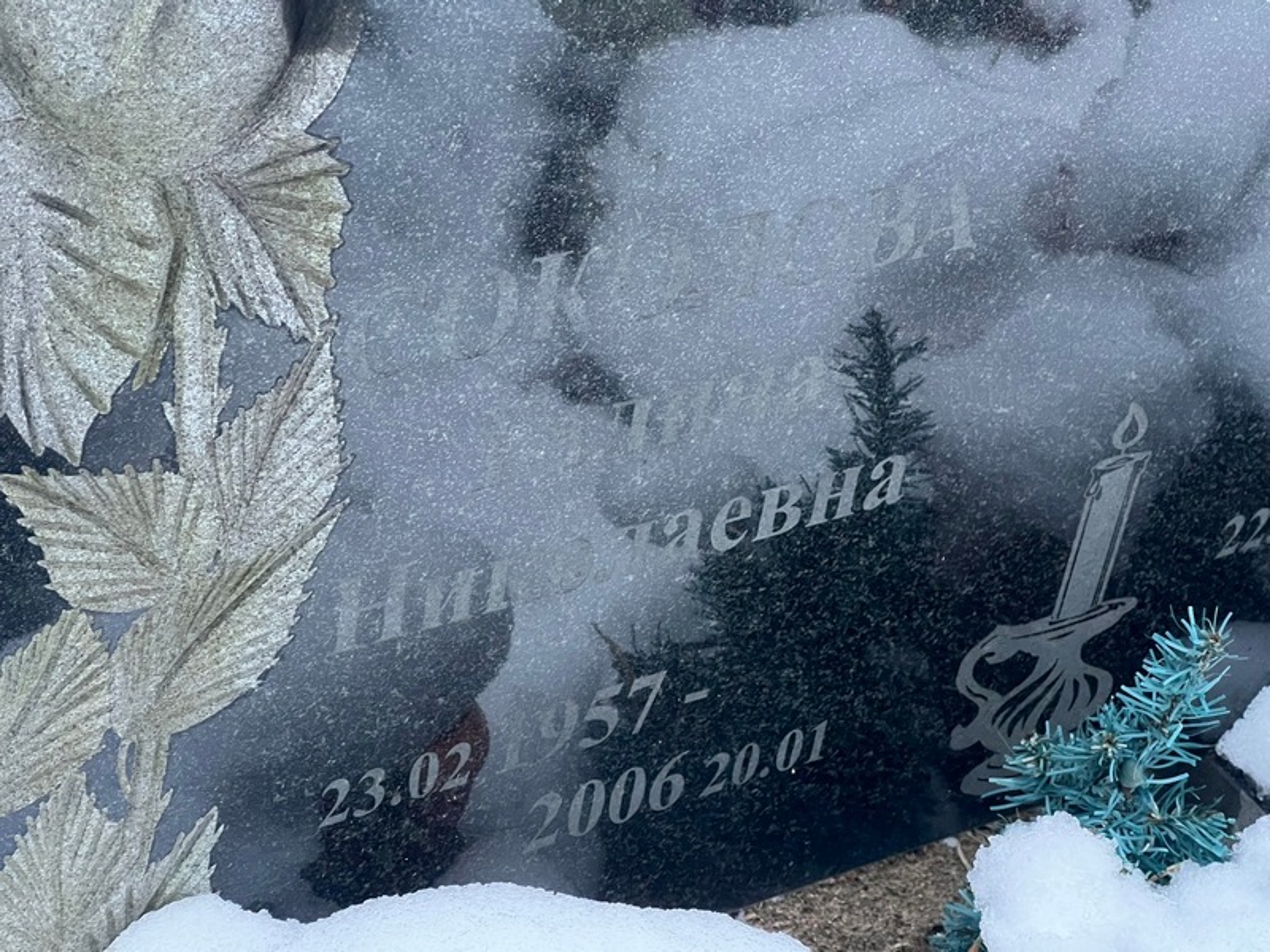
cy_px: 476
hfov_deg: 25.3
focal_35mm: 77
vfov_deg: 19.1
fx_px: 2825
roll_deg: -11.4
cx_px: 635
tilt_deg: -36.5
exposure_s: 1/60
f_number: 2.8
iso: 500
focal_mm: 9
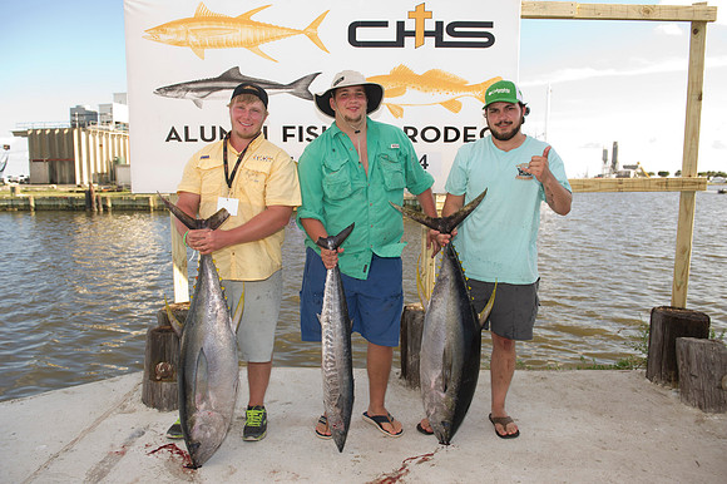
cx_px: 364
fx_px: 545
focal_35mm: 27
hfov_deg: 67.4
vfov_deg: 47.9
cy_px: 242
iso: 125
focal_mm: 27
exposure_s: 1/200
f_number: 5
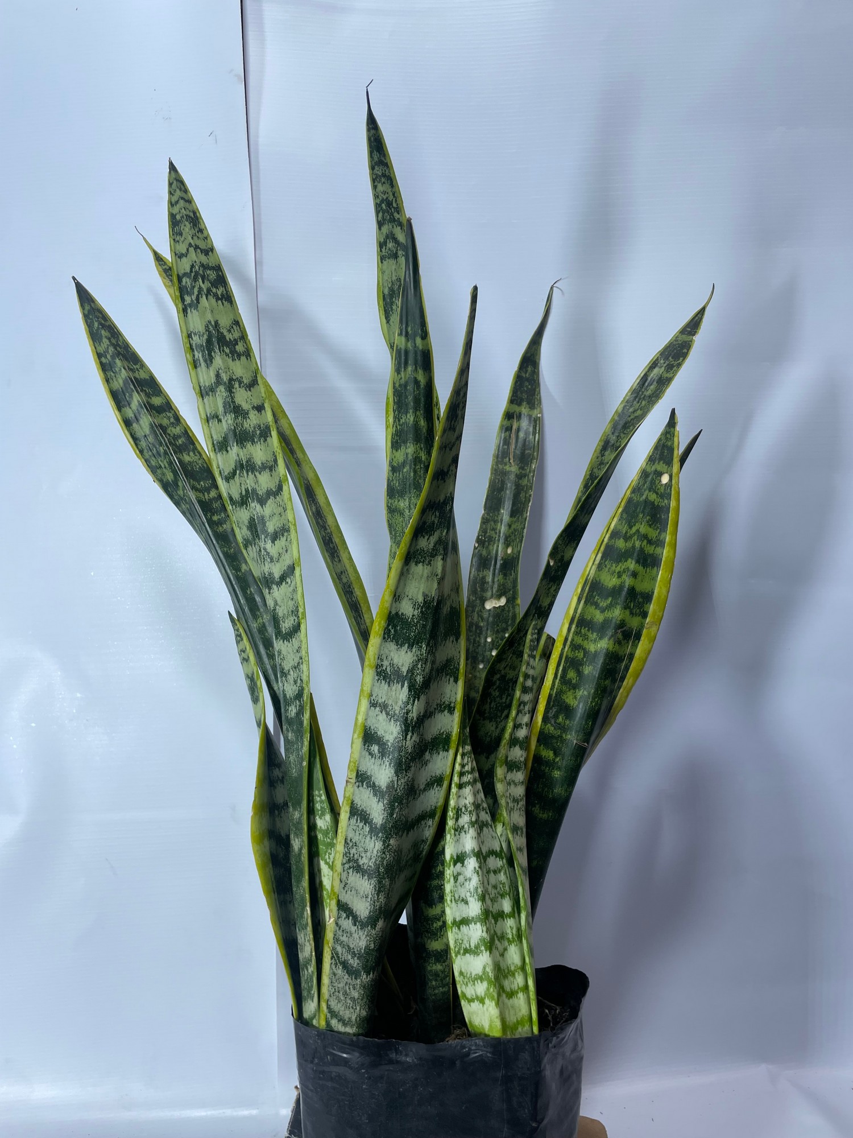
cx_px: 426
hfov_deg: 53.1
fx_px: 854
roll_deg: +0.6
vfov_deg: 67.3
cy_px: 569
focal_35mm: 26
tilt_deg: -2.8
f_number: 1.6
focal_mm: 4.2
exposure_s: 1/344
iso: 32
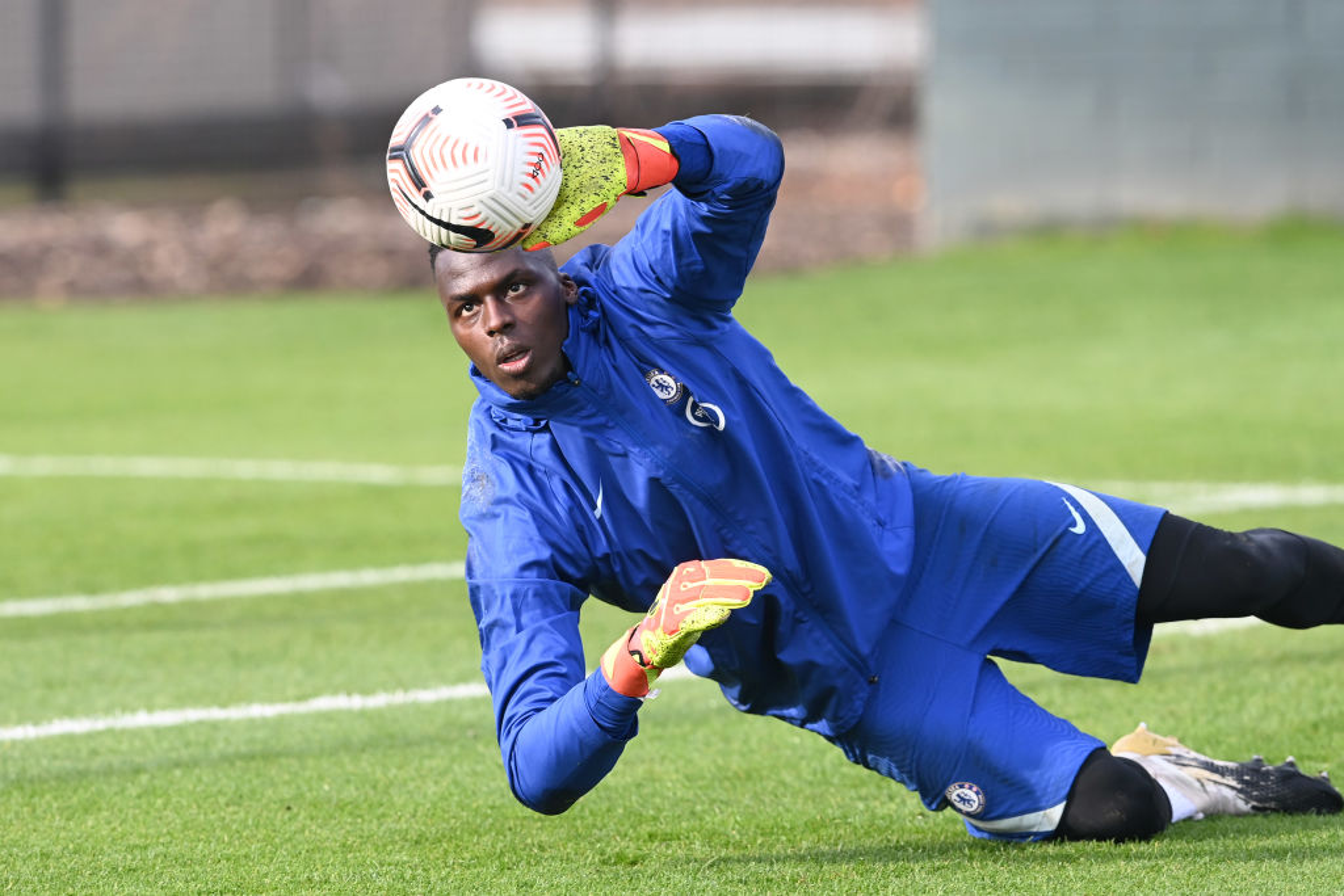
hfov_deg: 5.2
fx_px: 14934
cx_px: 672
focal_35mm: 400
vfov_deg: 3.4
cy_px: 448
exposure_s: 1/1600
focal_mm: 400
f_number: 5
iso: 1000
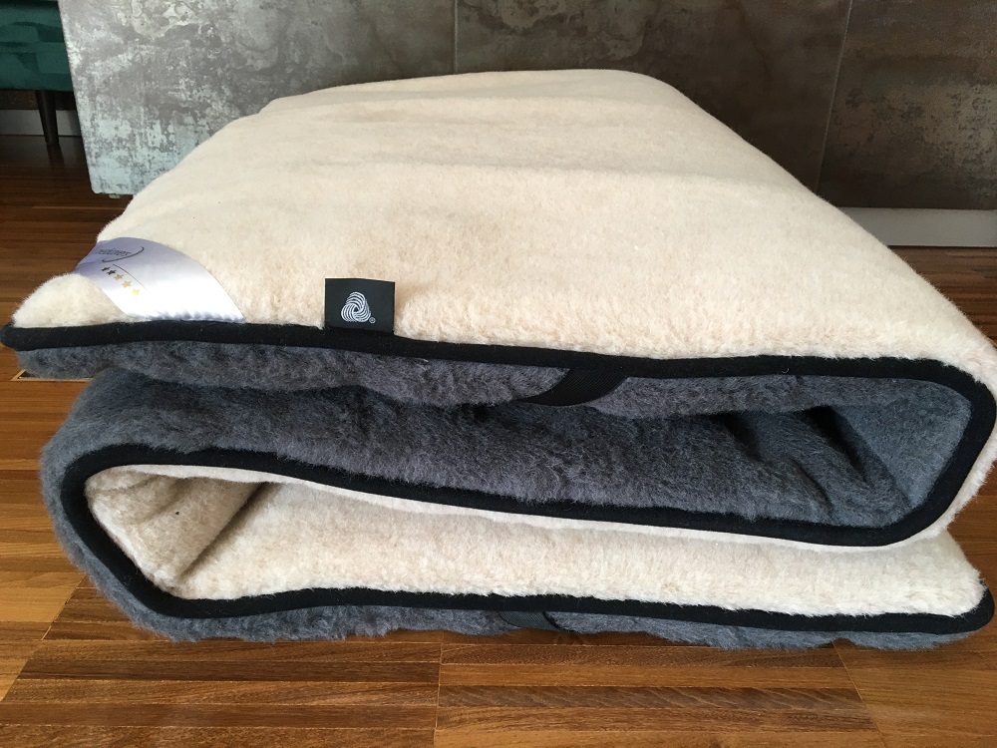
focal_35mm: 29
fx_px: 835
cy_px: 374
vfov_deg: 48.2
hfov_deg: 61.7
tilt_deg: -24.3
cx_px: 498
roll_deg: +0.0
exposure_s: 1/33
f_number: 2.2
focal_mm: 4.15
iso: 50
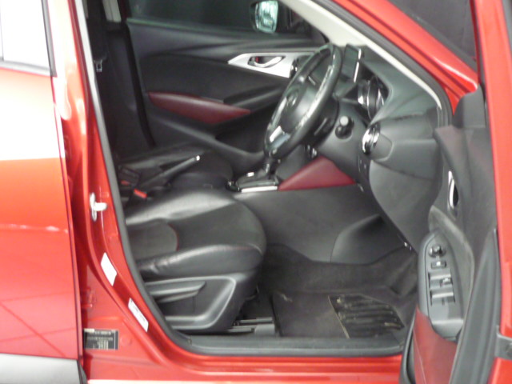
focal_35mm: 49
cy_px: 192
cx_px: 256
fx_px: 725
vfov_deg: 29.7
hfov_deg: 38.9
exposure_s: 1/10
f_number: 2.8
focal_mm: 5.5
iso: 400
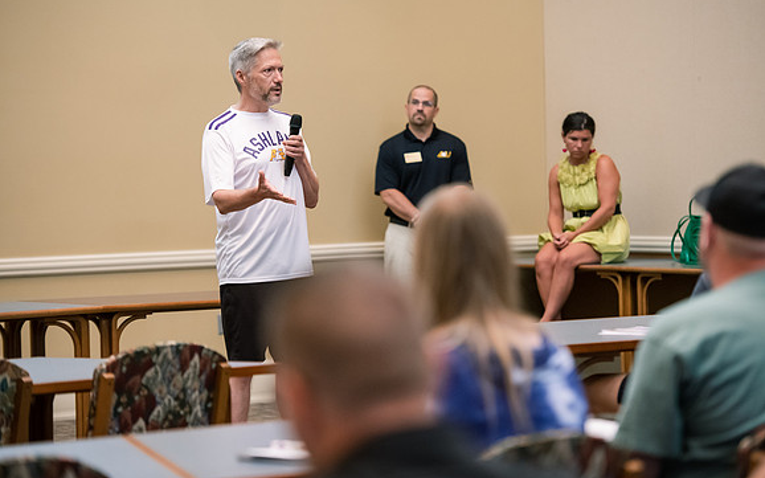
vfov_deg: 9.9
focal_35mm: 133
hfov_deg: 15.7
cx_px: 382
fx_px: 2772
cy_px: 239
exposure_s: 1/160
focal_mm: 130
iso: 2500
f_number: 2.8
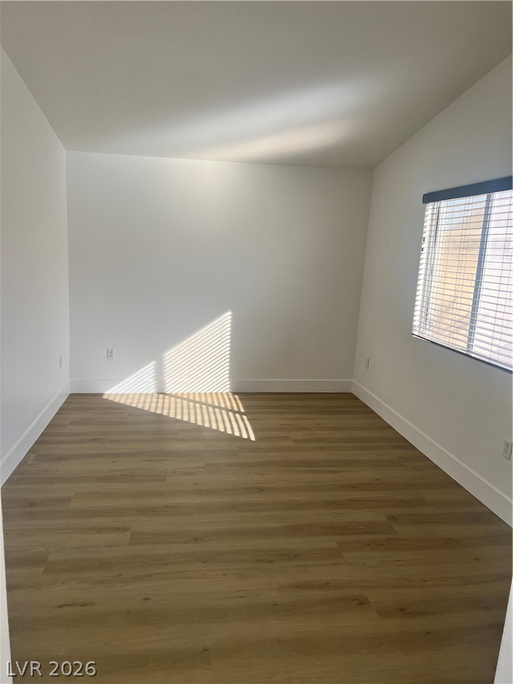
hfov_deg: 53.1
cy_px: 342
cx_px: 256
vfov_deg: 67.3
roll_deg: -2.4
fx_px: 514
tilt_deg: -10.9
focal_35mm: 26
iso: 125
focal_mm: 5.7
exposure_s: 1/120
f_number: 1.5
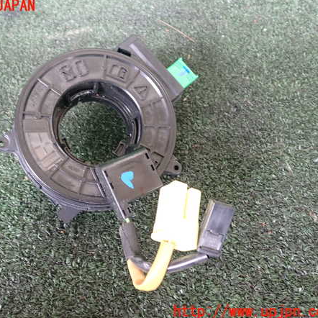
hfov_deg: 45.7
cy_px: 159
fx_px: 374
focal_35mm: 36
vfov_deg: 46.0
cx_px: 120
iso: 250
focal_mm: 5.4
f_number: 2.3
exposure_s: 1/30
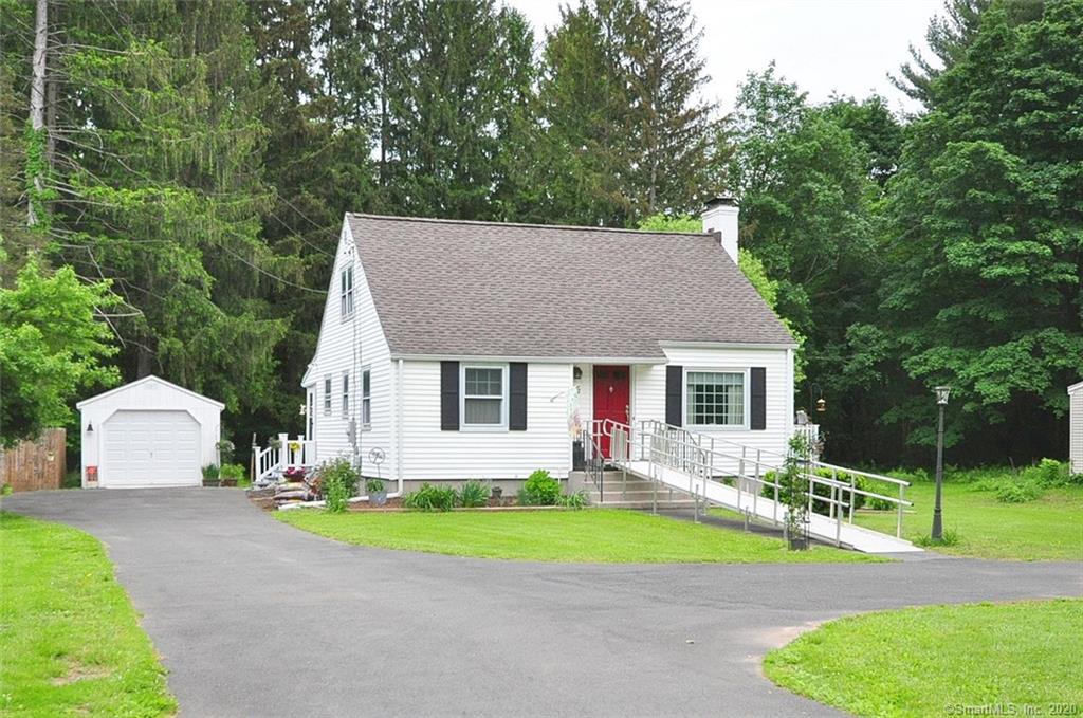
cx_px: 542
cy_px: 359
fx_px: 901
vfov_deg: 43.5
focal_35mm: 30
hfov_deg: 62.0
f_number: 7.1
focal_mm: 20
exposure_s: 1/800
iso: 800
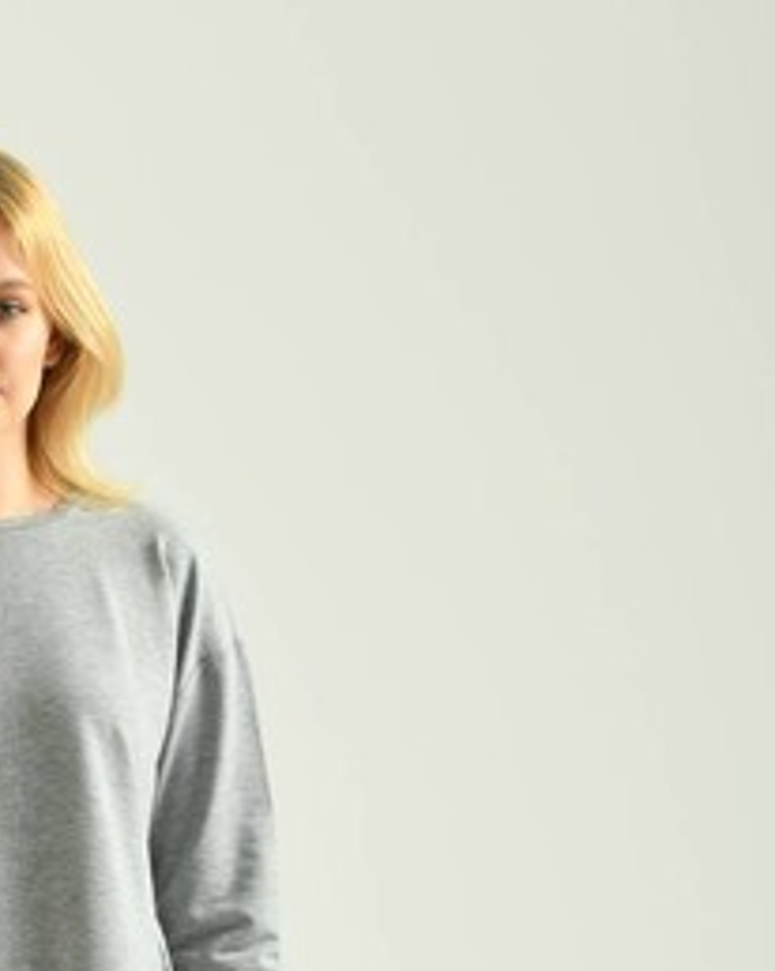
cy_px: 1291
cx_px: -15
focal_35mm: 224
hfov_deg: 6.9
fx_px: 6430
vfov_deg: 8.5
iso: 125
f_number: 5.6
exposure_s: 1/160
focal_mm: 82
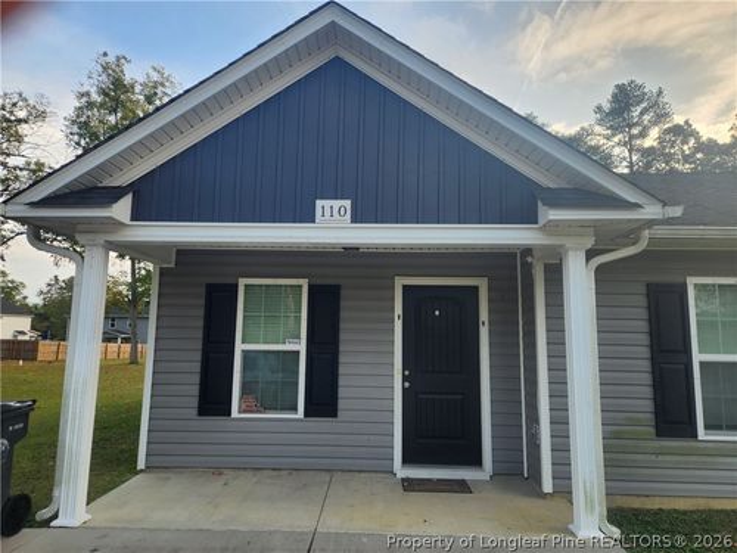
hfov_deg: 73.9
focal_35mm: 23
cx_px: 368
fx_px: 490
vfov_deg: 58.9
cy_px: 276
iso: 20
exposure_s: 1/453
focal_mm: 5.4
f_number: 1.8
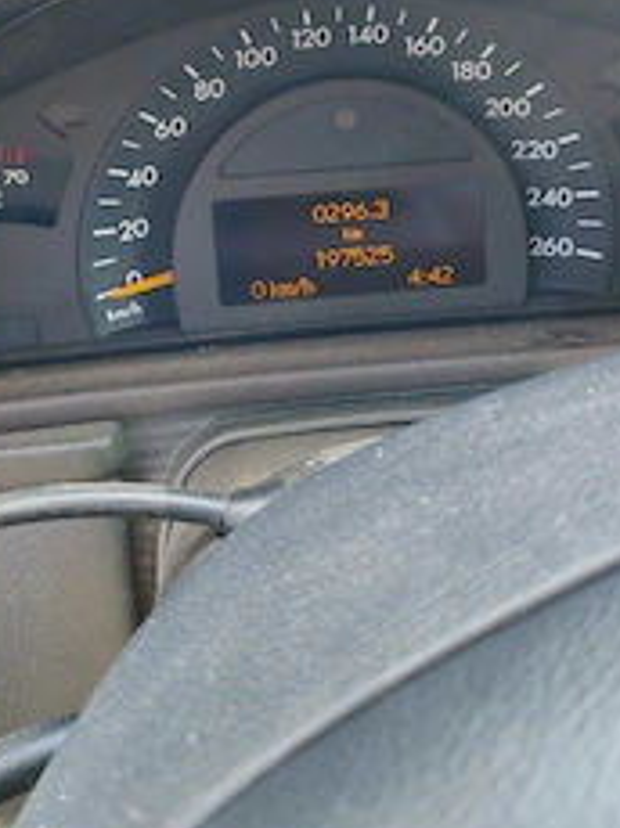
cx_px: 317
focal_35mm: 47
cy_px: 162
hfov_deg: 30.8
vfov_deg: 38.9
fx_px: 1124
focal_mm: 5.52
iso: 400
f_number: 1.95
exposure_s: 1/100
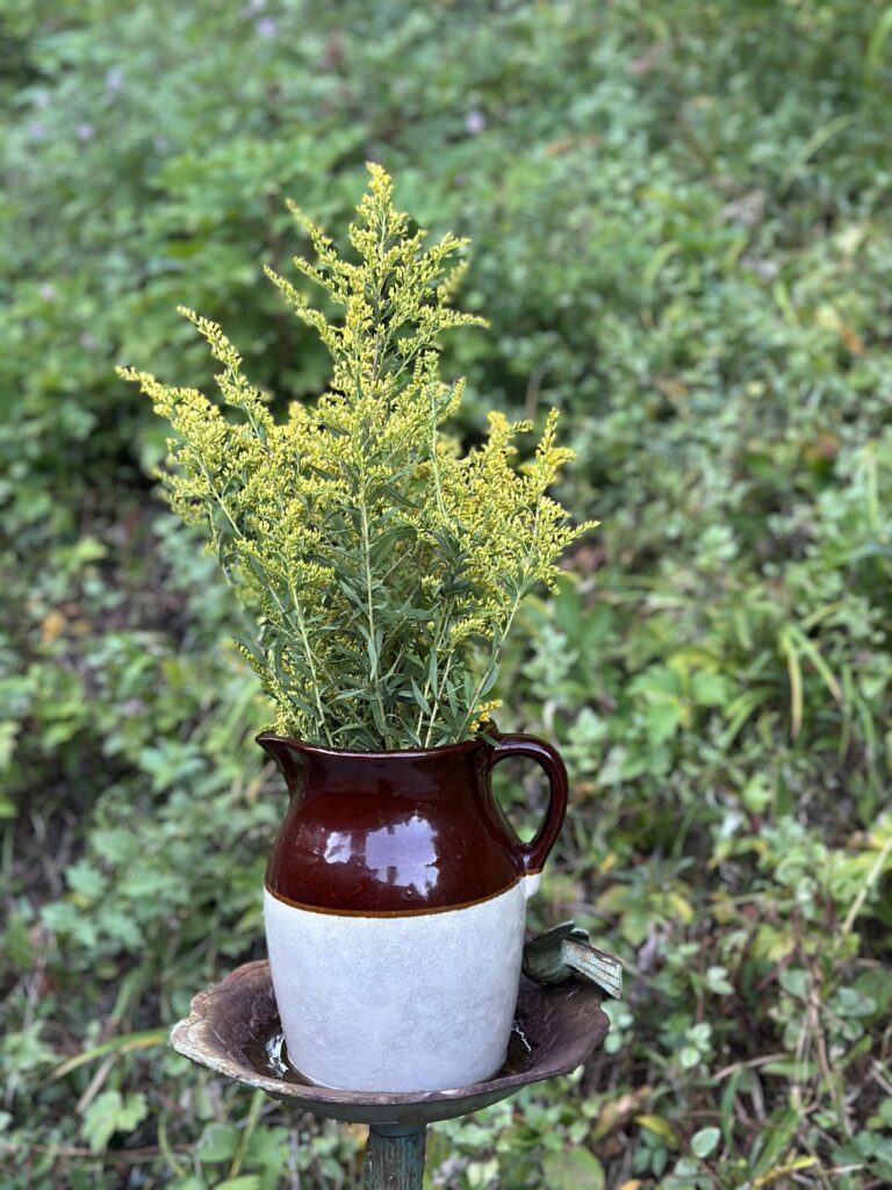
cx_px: 446
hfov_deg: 30.3
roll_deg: -0.6
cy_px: 595
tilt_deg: -9.0
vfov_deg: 39.7
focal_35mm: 48
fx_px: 1649
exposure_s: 1/40
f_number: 1.78
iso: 500
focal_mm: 6.86
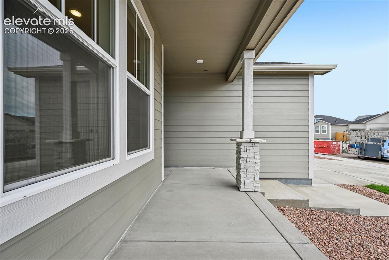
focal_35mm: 14
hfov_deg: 104.3
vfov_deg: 81.2
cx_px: 194
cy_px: 130
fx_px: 151
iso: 64
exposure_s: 1/30
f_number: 9
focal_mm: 14
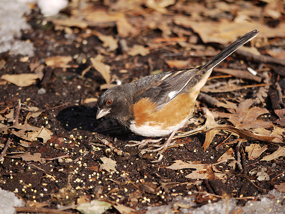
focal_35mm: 410
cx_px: 142
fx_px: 3376
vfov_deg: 3.6
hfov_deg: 4.8
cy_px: 107
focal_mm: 205
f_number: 5
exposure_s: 1/400
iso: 125
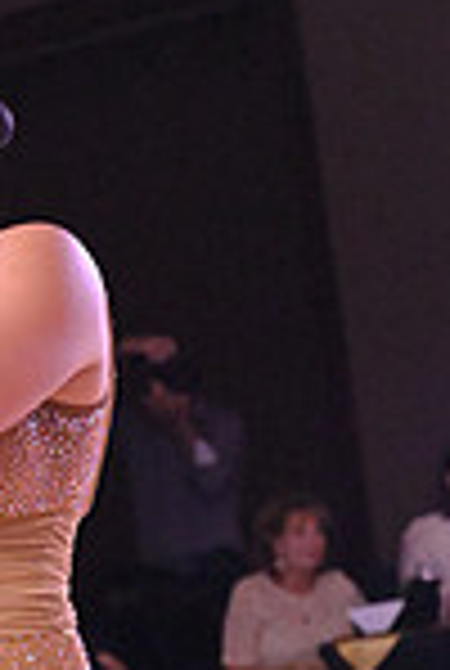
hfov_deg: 4.7
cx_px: -146
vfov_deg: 7.0
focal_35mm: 291
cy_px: 922
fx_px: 5431
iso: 6400
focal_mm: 75
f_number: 7.1
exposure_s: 1/320
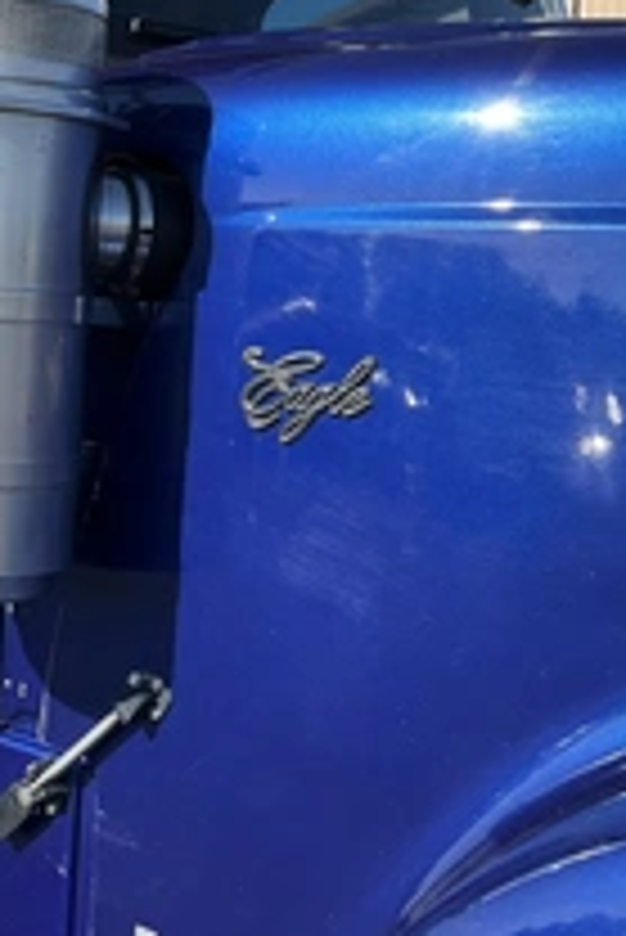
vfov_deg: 34.4
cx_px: 18
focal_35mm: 58
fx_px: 1510
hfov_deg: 22.6
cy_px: 418
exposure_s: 1/978
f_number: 1.8
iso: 25
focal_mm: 3
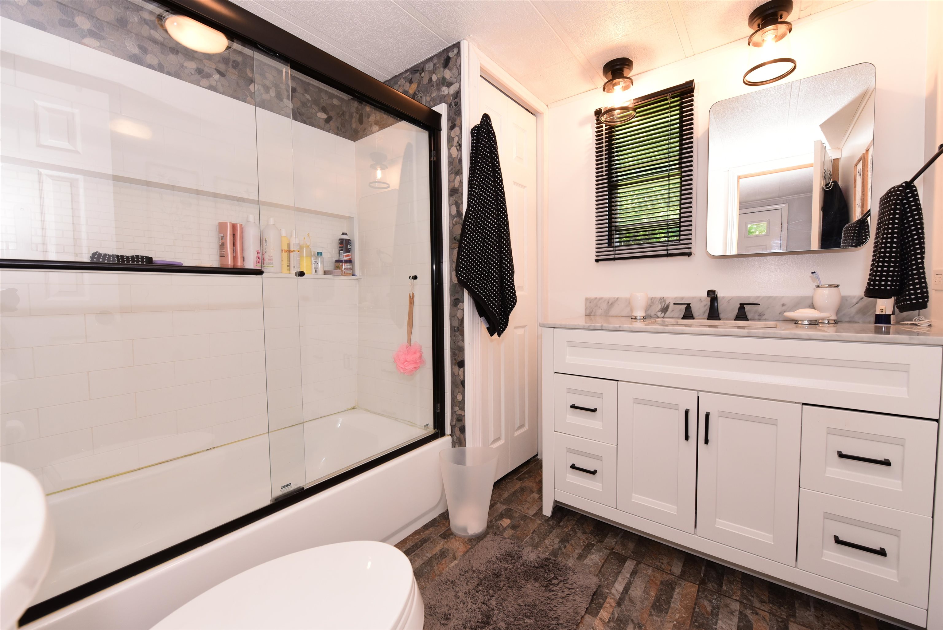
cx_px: 472
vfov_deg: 81.2
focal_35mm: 14
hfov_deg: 104.2
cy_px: 315
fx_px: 367
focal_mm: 14
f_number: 6.3
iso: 800
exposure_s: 1/60
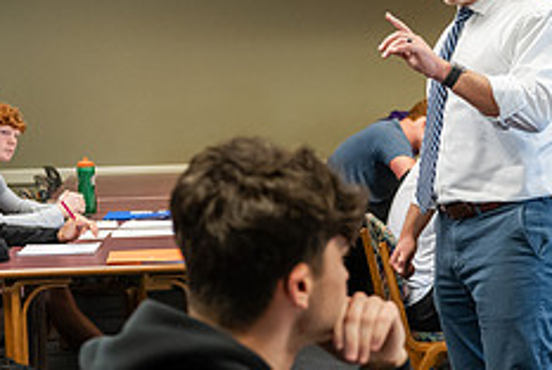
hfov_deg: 23.3
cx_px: 332
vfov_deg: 15.8
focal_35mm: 87
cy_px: 203
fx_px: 1336
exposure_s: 1/200
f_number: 3.2
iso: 2000
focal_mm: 35
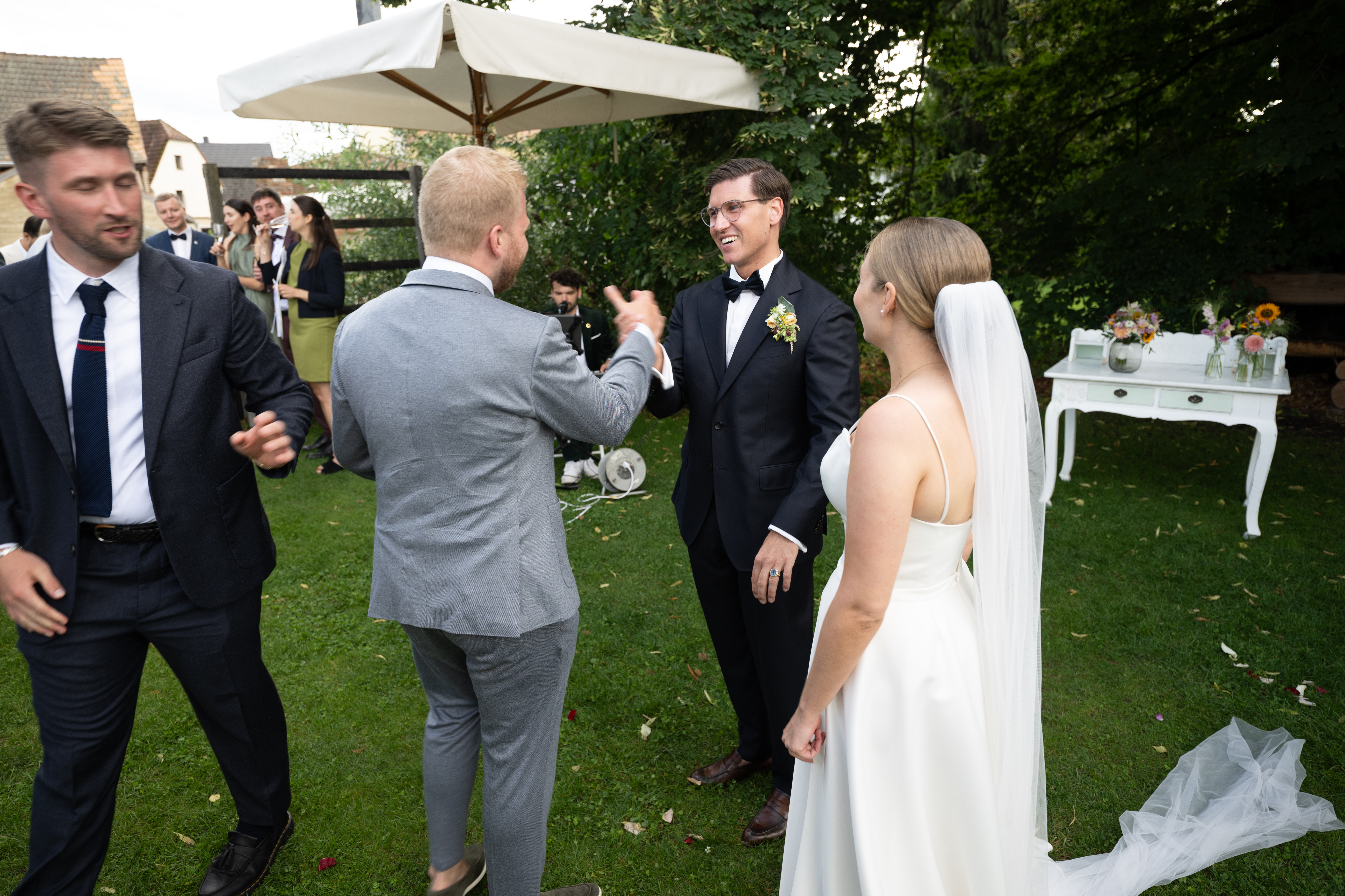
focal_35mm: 22
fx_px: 841
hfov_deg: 77.3
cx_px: 672
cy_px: 448
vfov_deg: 56.1
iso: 160
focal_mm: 22.5
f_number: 3.5
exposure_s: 1/125
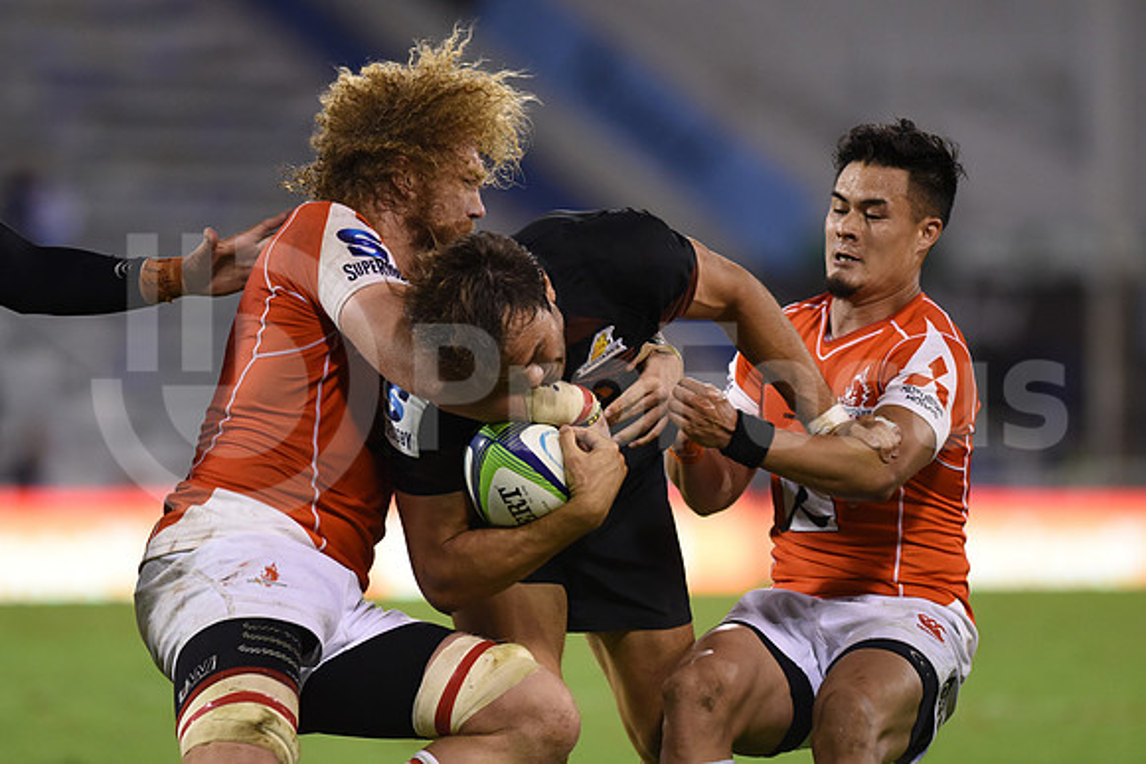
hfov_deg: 6.9
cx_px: 573
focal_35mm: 300
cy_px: 382
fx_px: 9552
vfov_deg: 4.6
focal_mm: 300
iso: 2000
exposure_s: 1/800
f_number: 2.8
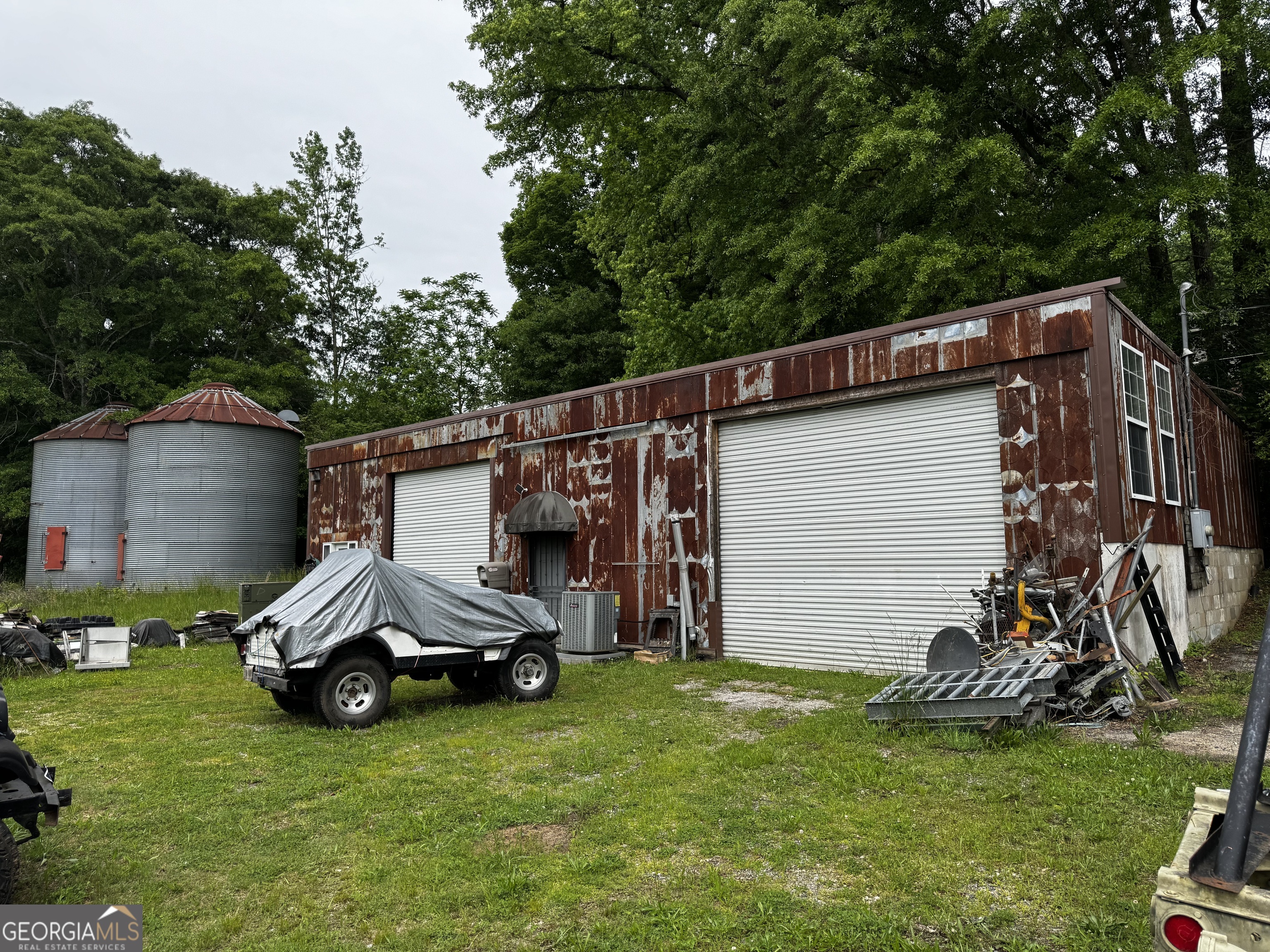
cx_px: 635
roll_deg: +0.3
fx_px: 881
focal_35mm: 24
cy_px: 476
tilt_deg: +7.1
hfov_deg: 71.6
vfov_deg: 56.8
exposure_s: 1/1818
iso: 80
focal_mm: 6.76
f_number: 1.78
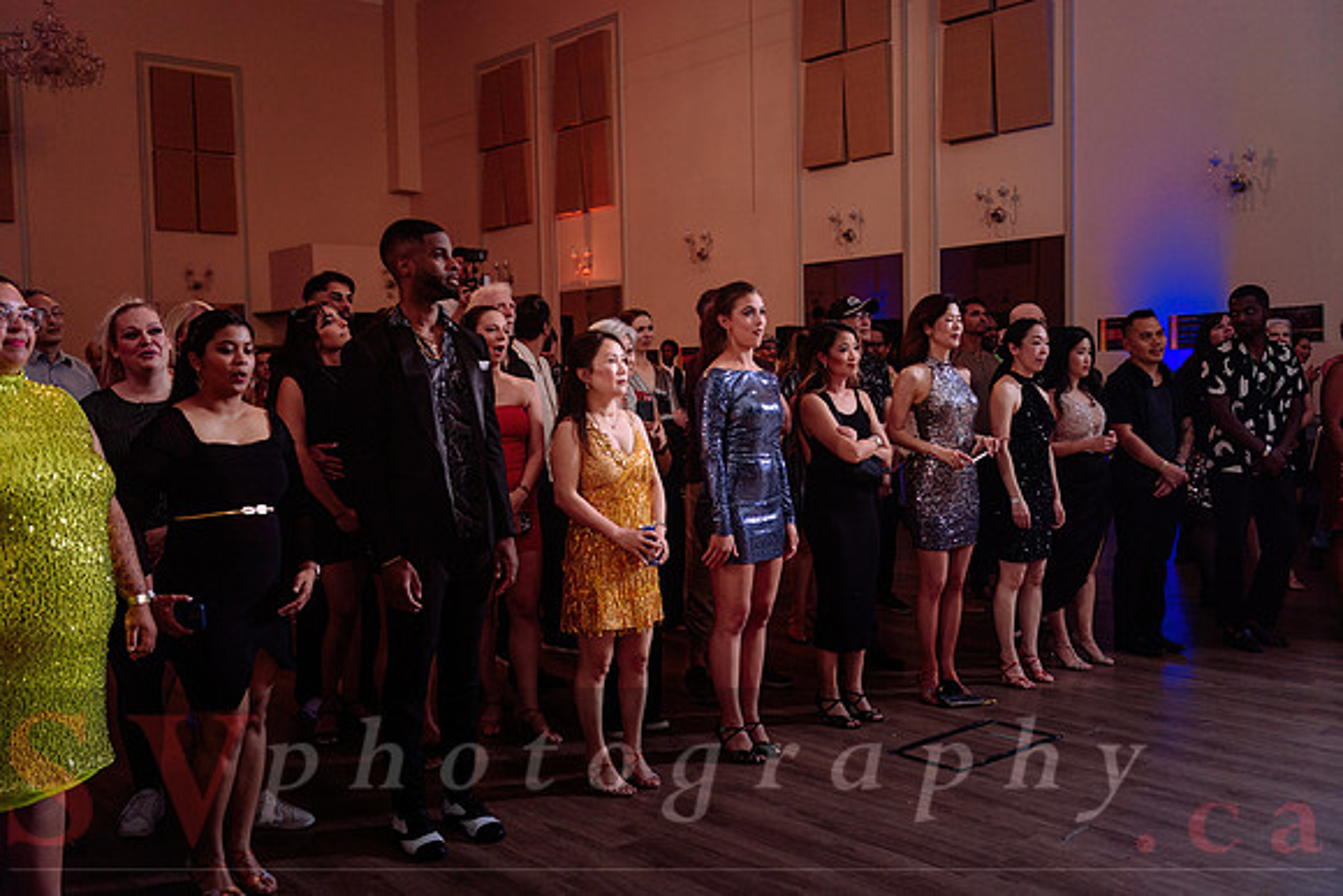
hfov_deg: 55.8
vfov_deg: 38.9
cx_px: 672
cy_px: 448
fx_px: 1269
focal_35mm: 34
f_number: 2.8
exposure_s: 1/160
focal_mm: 34
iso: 500
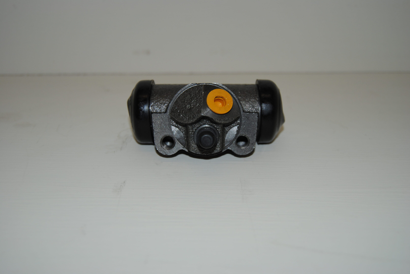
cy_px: 137
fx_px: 513
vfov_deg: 30.0
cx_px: 205
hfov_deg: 43.6
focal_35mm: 45
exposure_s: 1/200
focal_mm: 30
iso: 100
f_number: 4.2
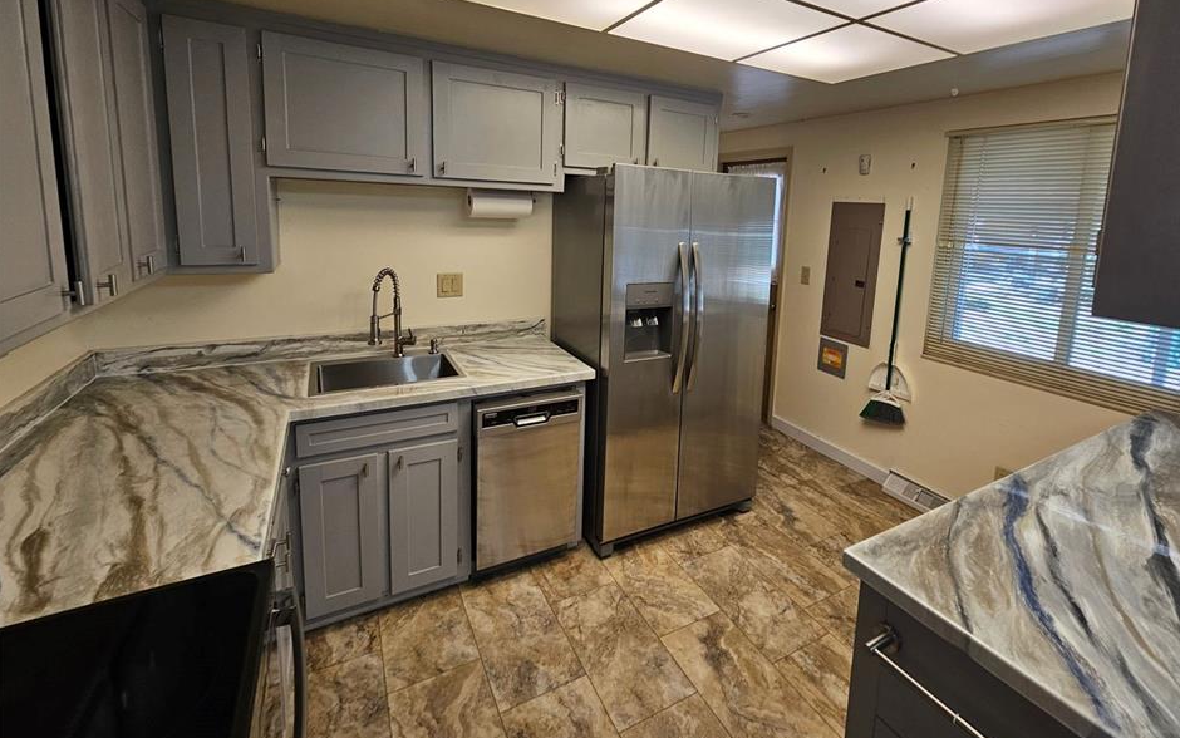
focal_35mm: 15
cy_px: 274
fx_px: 482
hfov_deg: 101.2
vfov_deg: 73.5
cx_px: 638
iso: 100
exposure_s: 1/60
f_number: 2.2
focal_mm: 2.2
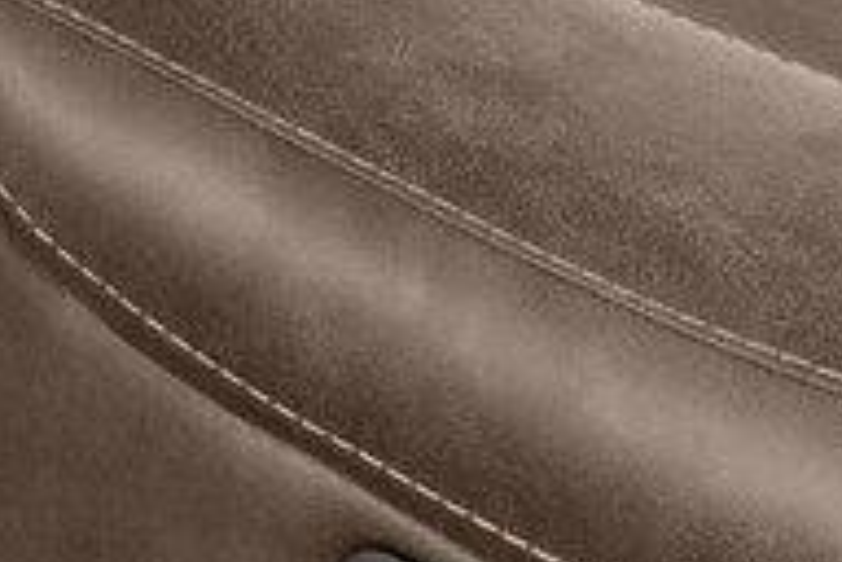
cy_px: -1304
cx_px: -888
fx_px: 2806
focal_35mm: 120
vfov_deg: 8.7
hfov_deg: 14.1
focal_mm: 10
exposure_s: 1/3
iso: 400
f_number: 9
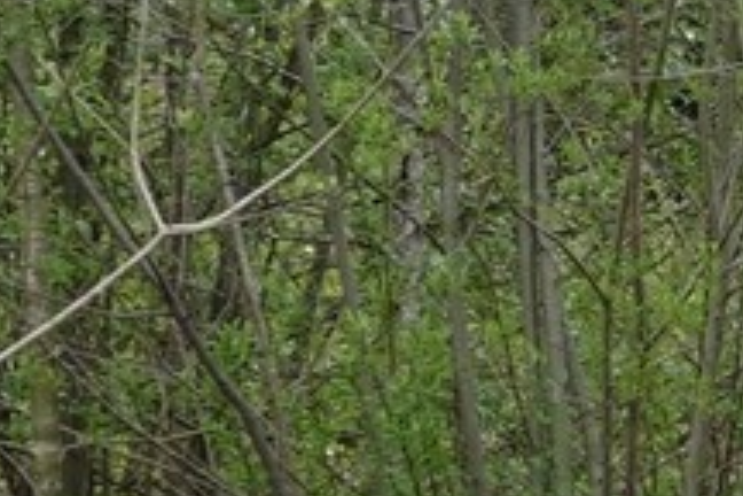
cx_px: 2296
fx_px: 8750
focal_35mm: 424
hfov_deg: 4.6
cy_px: 615
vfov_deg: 3.2
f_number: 3.5
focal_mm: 19.68
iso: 100
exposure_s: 1/250
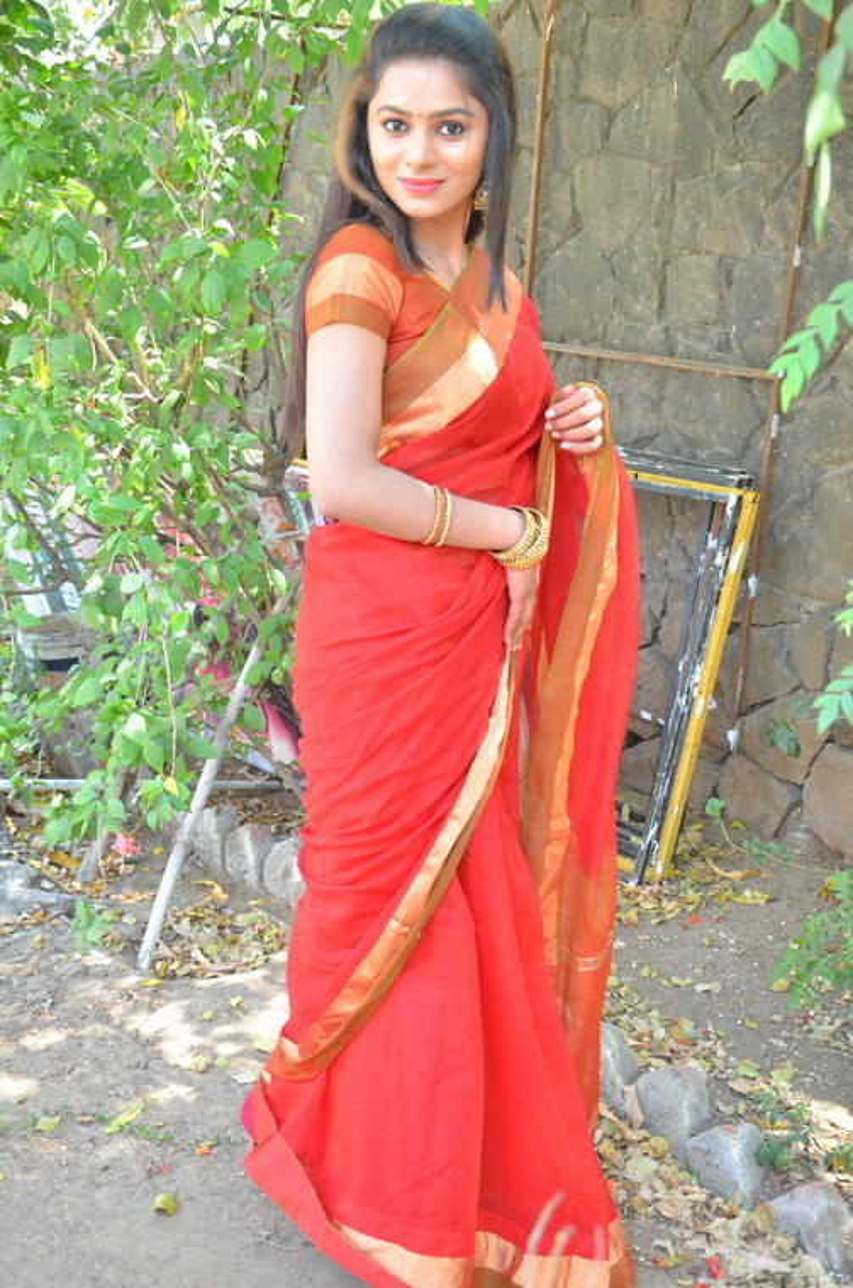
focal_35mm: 45
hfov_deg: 29.7
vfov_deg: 43.7
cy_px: 644
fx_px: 1607
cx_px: 426
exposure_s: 1/125
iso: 1600
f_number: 5.6
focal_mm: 30
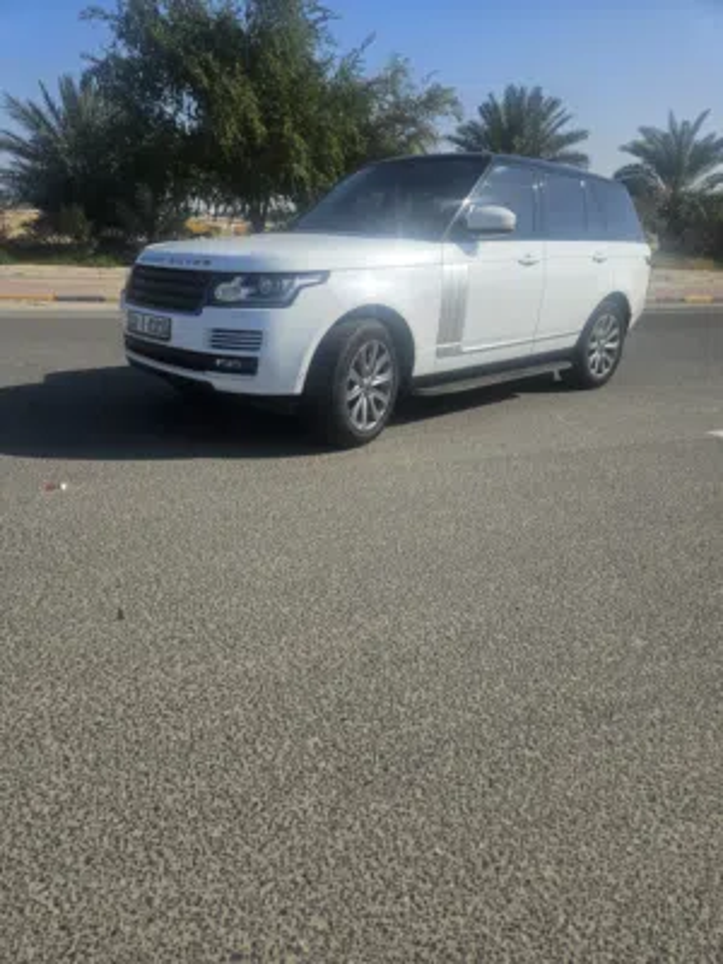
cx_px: 362
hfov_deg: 58.9
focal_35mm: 23
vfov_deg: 73.9
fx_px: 641
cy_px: 482
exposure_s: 1/2359
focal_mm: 5.4
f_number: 1.8
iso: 25
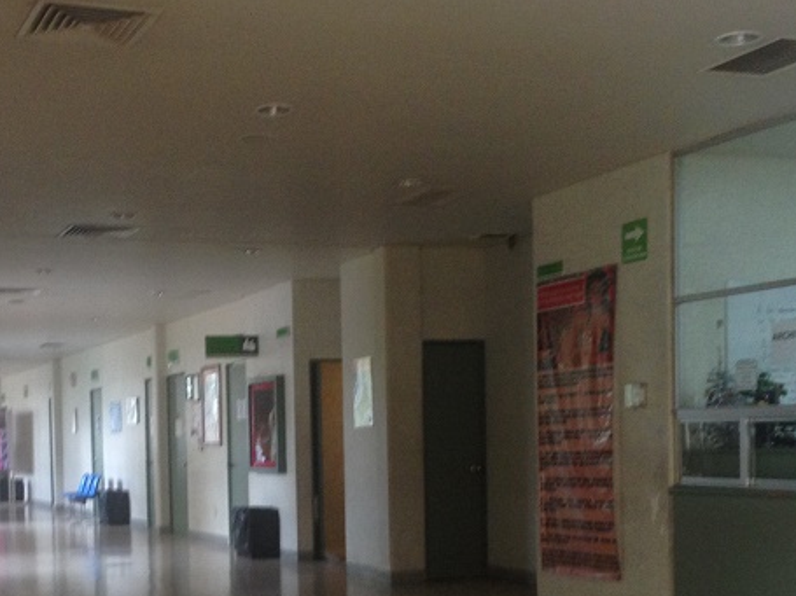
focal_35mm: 58
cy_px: 489
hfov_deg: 32.8
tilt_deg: -3.1
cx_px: 234
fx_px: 1333
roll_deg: +0.6
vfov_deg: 24.7
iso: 160
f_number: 2.4
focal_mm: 4.12
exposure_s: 1/20
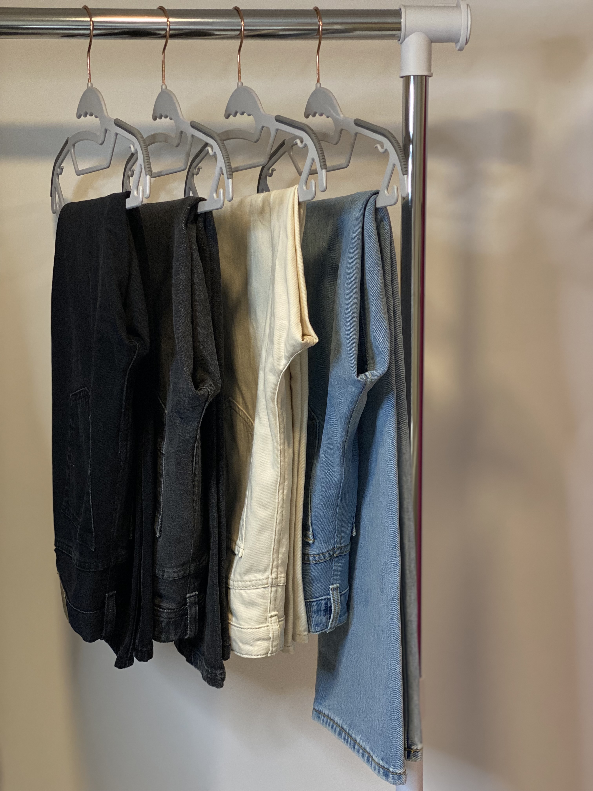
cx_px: 296
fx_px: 1188
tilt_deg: -6.3
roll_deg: +1.5
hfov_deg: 28.0
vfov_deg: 36.8
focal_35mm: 52
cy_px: 396
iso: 125
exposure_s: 1/120
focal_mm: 6
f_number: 2
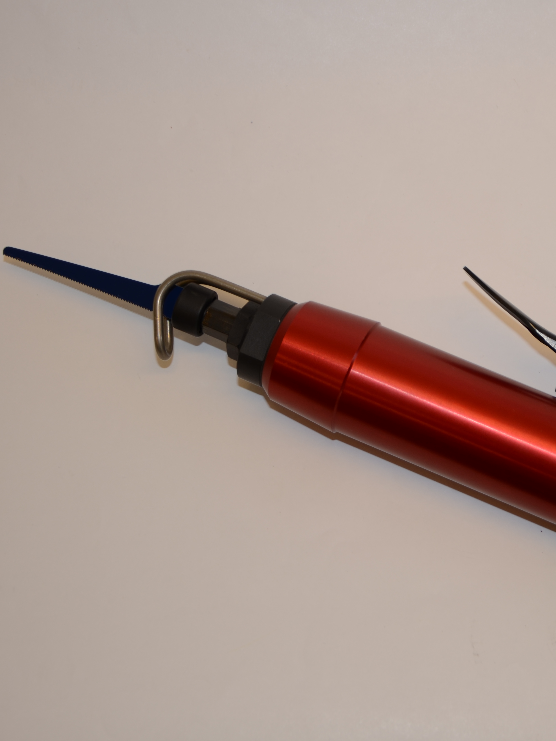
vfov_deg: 25.4
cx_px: 418
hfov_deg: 19.1
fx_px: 1643
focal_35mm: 77
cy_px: 369
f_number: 4.5
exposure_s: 1/100
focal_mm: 35
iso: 100
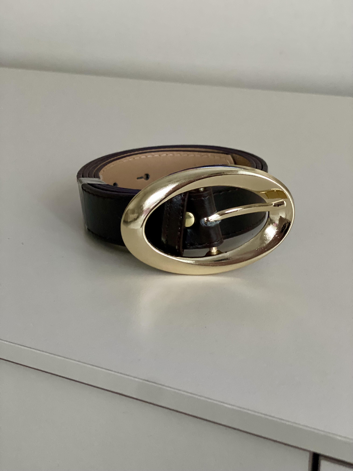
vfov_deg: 36.8
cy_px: 236
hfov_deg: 28.0
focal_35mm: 52
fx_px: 707
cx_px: 176
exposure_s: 1/20
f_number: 2
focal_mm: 6
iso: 400
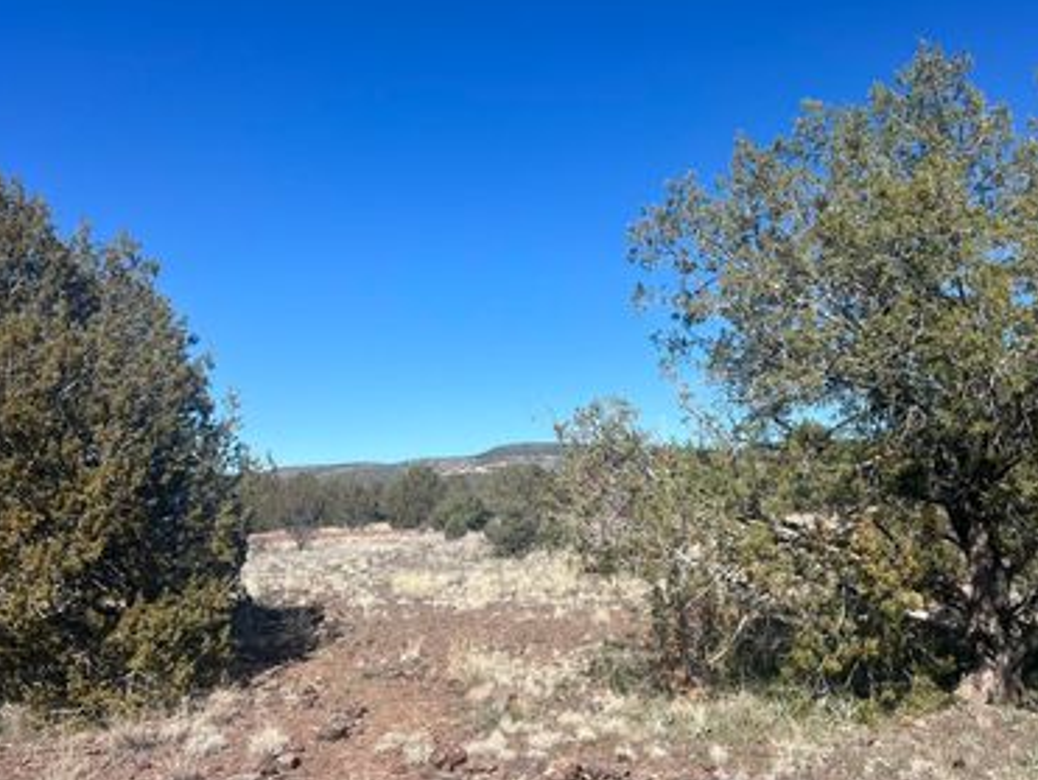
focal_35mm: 35
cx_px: 627
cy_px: 373
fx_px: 1051
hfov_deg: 52.2
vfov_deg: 40.8
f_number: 1.5
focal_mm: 5.7
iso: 50
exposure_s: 1/4444
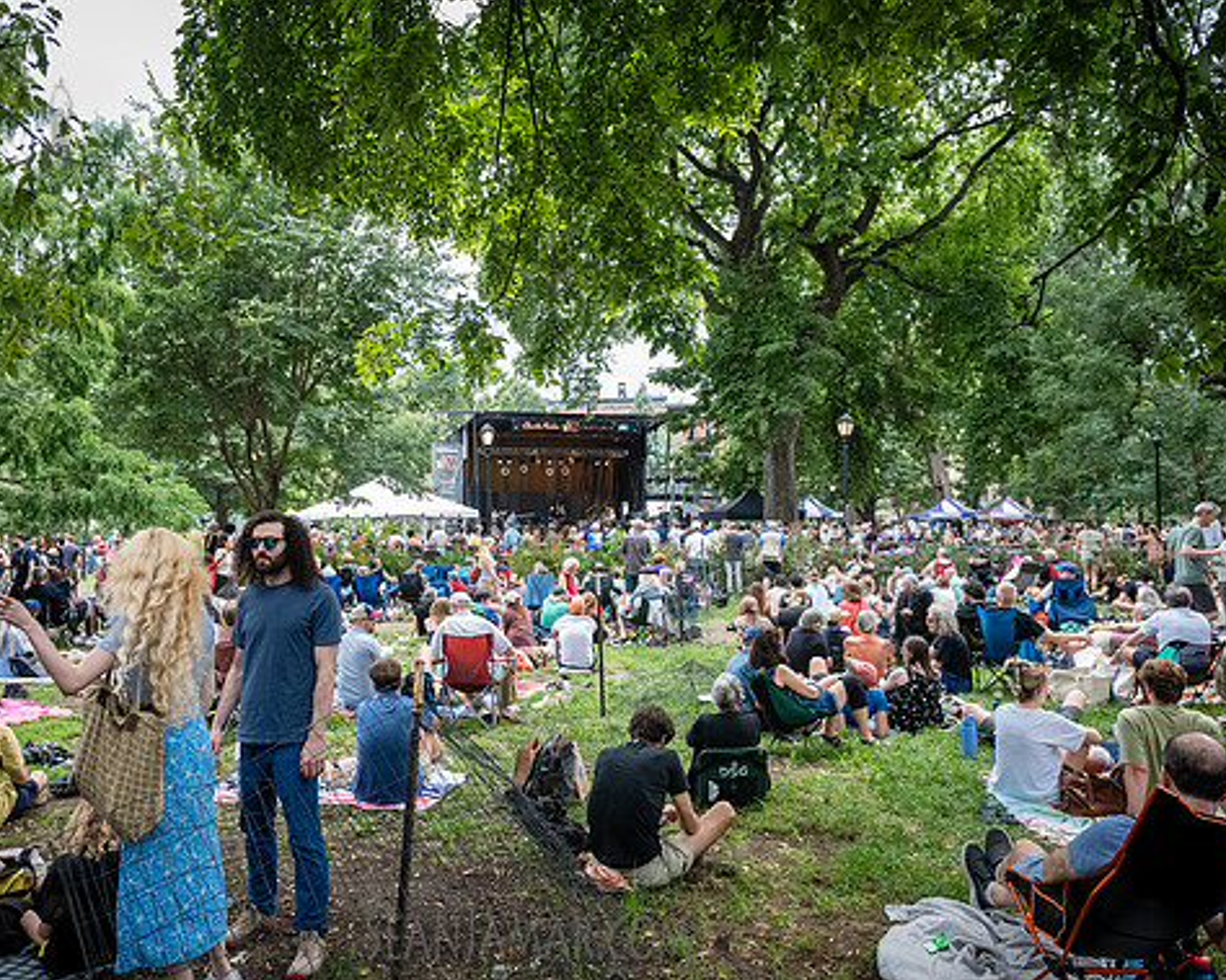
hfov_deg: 62.1
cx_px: 559
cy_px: 498
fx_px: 1016
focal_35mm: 28
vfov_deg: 51.5
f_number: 4
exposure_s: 1/1600
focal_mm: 24
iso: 4000
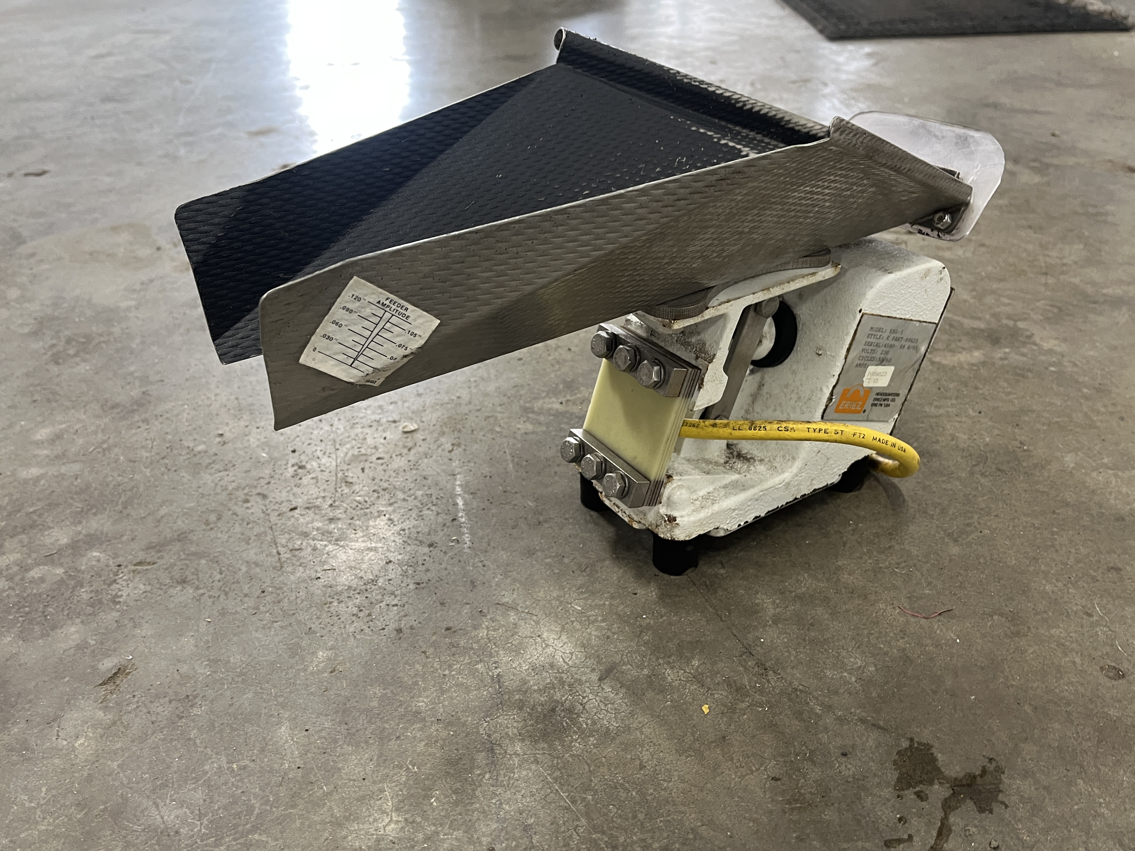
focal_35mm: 28
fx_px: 918
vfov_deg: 49.7
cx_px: 571
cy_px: 429
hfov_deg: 63.4
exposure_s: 1/60
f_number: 1.6
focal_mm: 5.1
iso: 160
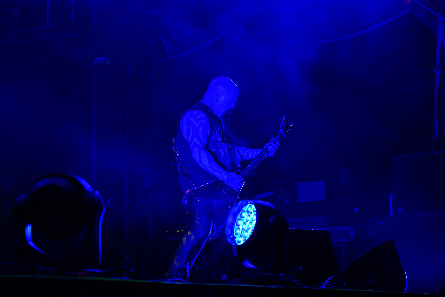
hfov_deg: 19.5
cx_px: 222
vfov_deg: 13.0
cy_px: 148
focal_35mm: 105
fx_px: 1298
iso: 125
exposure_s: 1/125
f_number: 4
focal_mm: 105
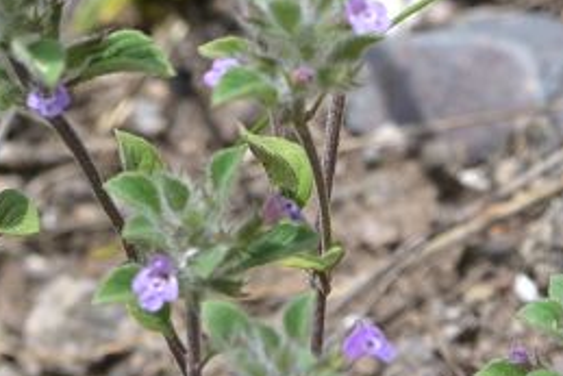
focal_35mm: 251
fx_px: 3927
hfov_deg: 8.2
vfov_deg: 5.4
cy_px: -147
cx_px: 270
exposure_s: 1/100
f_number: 11
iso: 100
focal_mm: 50
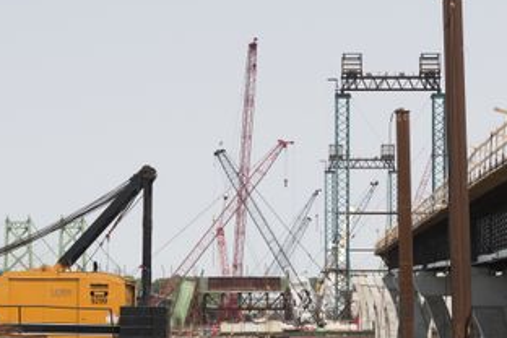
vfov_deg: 9.7
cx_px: 315
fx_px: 1986
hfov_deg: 14.5
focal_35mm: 141
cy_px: 283
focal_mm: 55
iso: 320
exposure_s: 1/640
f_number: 9
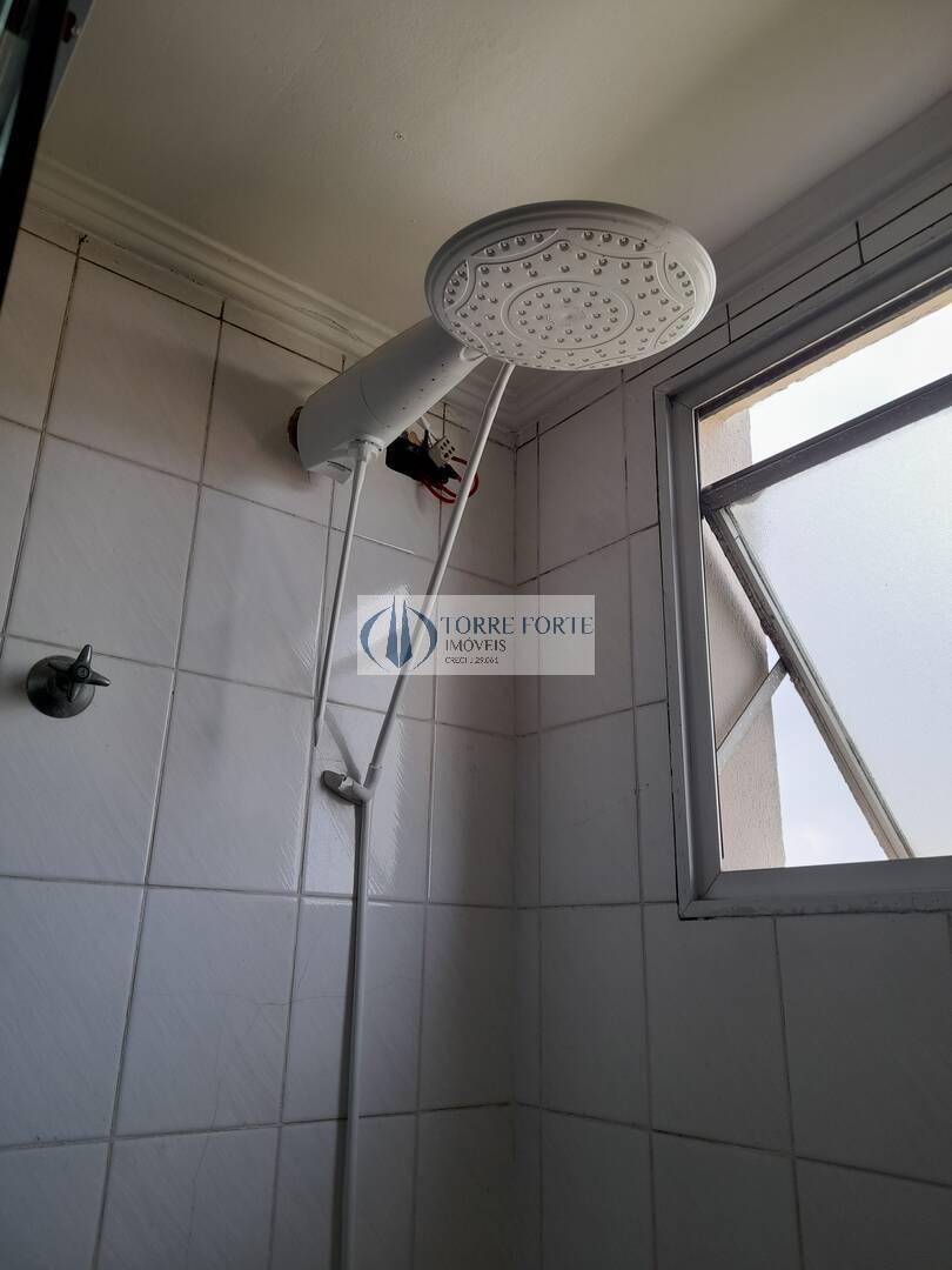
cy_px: 635
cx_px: 476
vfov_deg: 69.4
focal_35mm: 25
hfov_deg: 54.9
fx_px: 917
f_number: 2
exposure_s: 1/50
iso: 25
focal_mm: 4.6
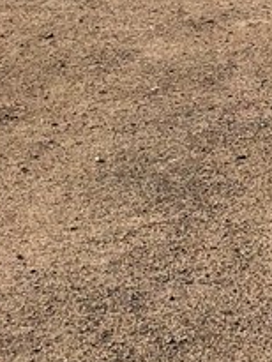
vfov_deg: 13.8
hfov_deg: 9.5
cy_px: -14
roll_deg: -0.7
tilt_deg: -9.3
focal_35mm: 140
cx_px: 627
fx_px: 1465
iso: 25
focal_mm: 3.99
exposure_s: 1/4425
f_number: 1.8
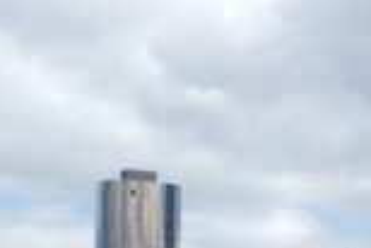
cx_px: 248
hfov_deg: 10.5
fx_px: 2011
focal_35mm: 195
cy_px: 382
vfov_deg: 6.9
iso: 100
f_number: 8
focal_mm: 40
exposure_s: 1/250
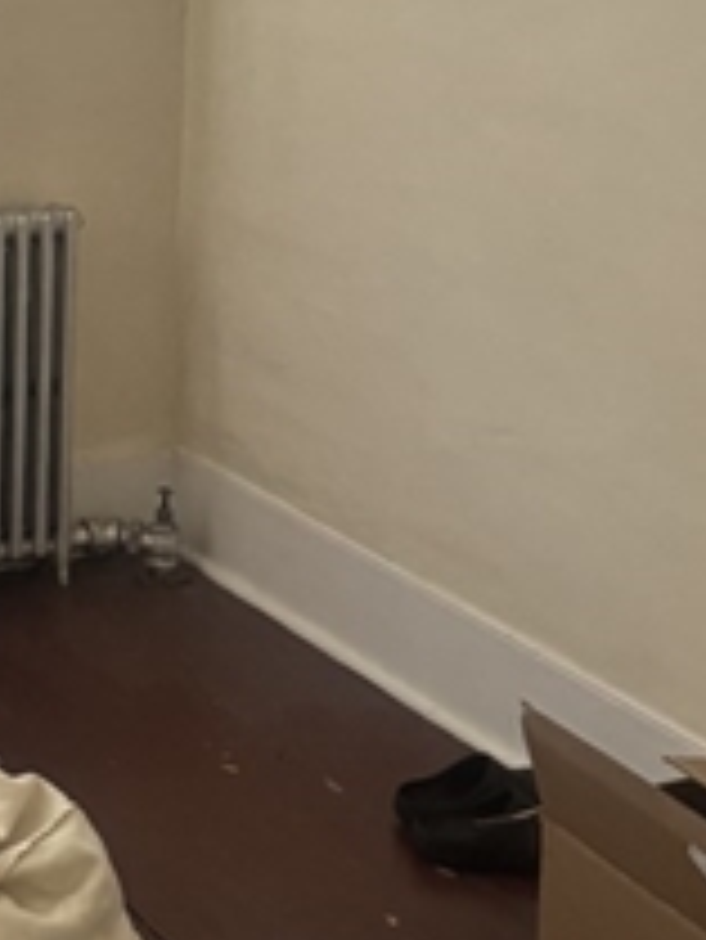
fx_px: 2391
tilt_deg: -13.3
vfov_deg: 22.1
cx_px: 4
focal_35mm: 88
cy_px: 283
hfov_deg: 16.5
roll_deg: -0.2
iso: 320
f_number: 1.78
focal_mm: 6.76
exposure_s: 1/60
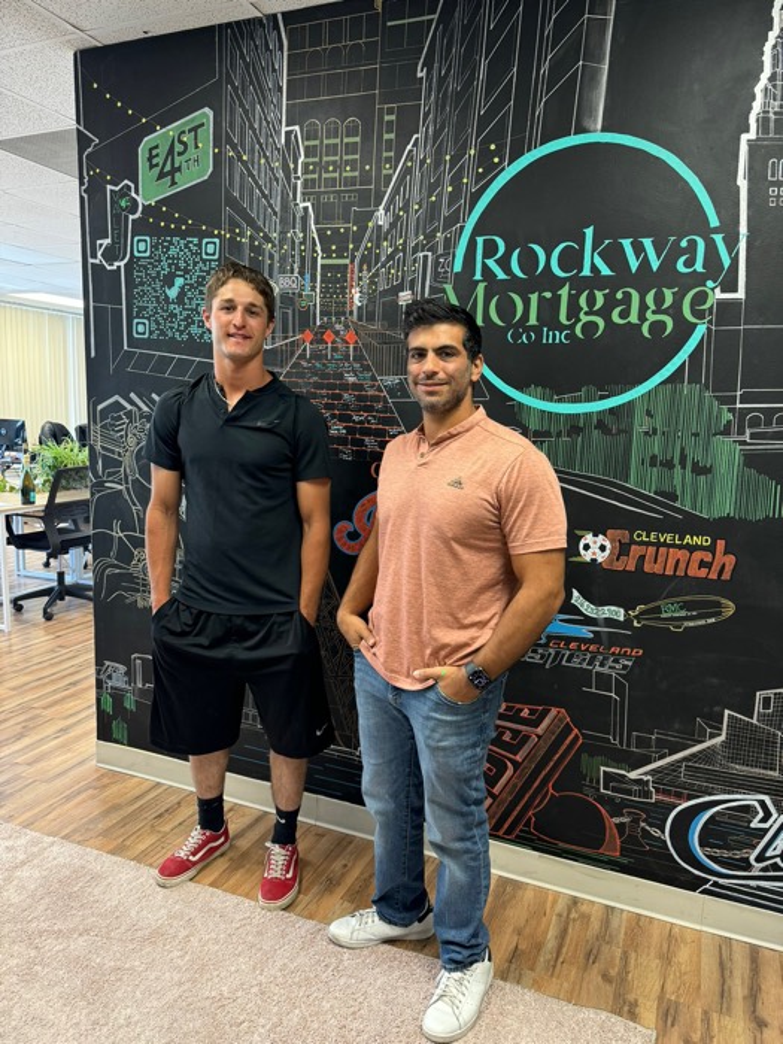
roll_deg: -1.5
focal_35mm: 24
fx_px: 724
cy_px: 522
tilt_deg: -9.0
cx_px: 392
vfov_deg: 71.6
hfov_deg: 56.8
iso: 200
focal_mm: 6.76
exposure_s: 1/60
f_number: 1.78
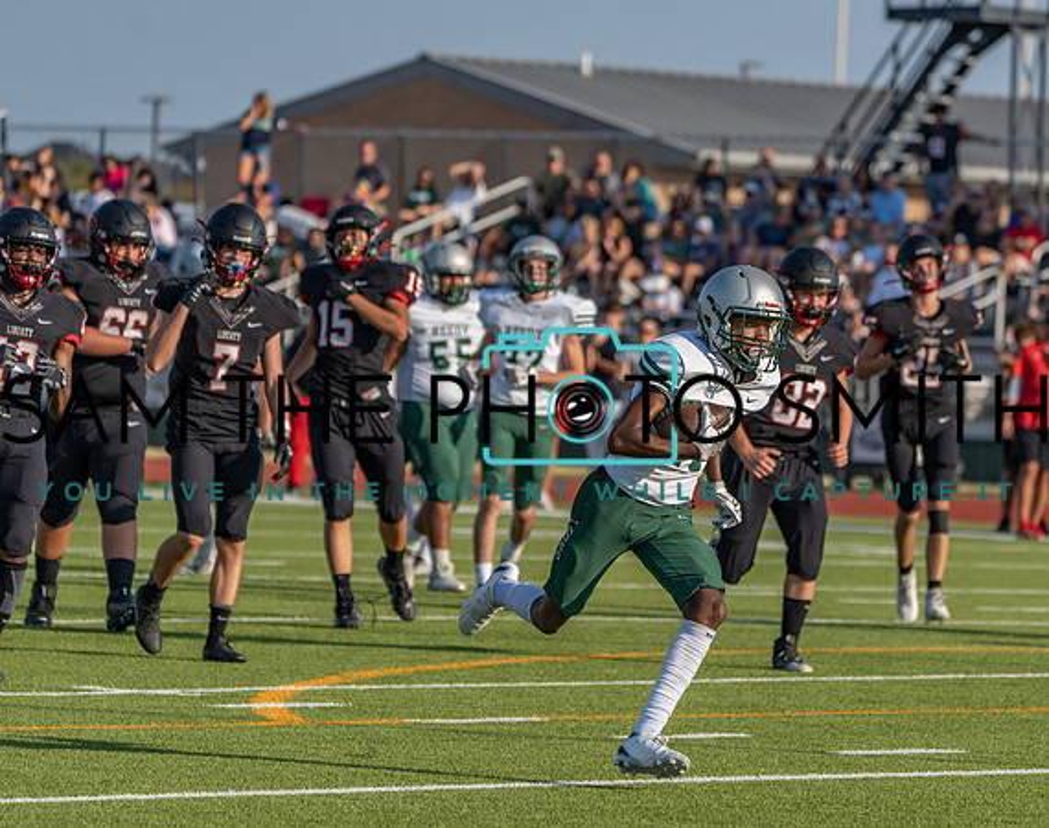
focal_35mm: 273
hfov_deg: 7.1
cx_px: 697
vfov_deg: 5.6
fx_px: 8442
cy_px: 465
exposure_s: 1/1250
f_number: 5.6
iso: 125
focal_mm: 218
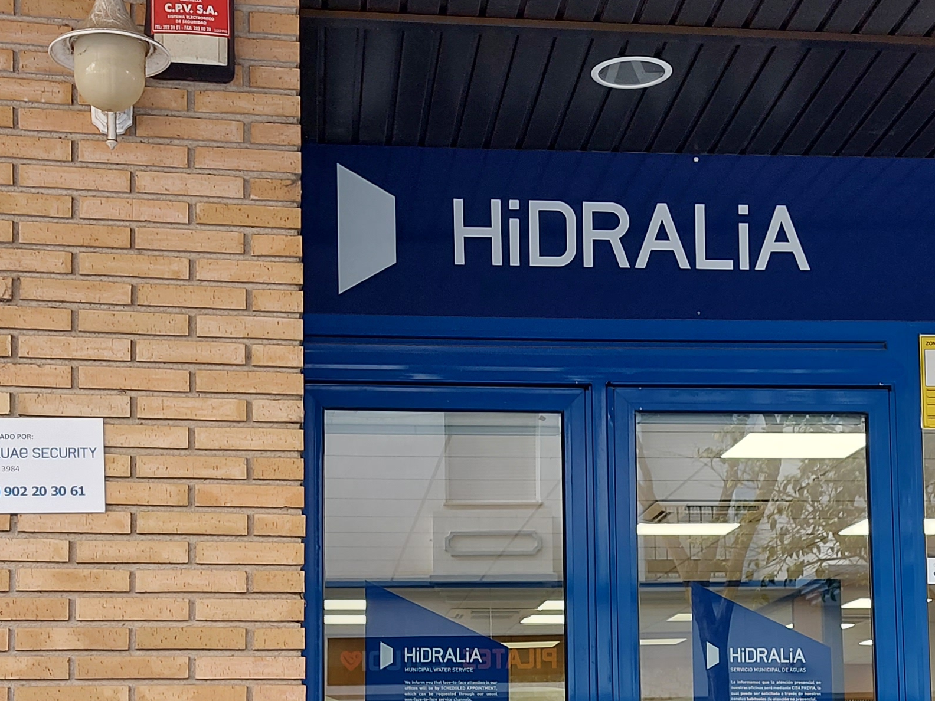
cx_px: 523
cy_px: 596
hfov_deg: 26.7
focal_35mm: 73
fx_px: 1972
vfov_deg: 19.9
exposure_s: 1/50
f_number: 1.8
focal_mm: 5.23
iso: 32
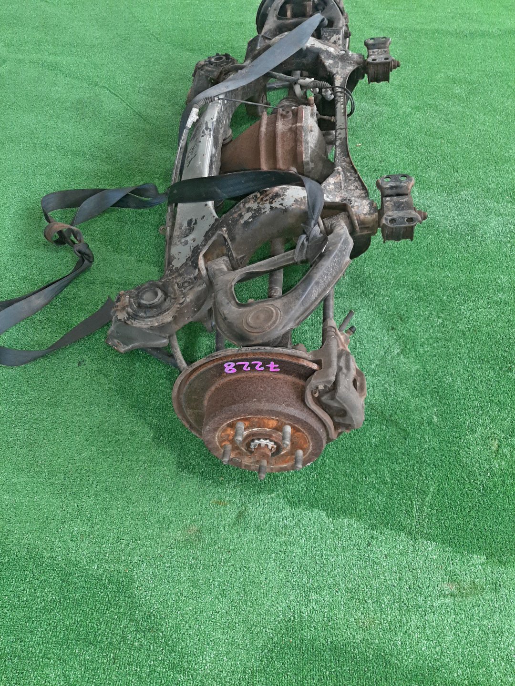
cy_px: 343
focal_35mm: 26
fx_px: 516
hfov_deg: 53.1
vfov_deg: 67.3
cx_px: 258
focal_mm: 3.93
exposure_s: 1/50
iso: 171
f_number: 1.7
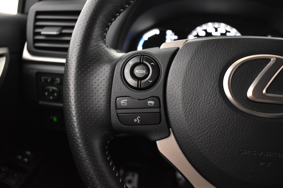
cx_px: 142
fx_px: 259
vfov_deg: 40.0
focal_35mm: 33
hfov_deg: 57.2
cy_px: 94
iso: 3200
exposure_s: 1/25
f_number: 3.8
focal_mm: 22
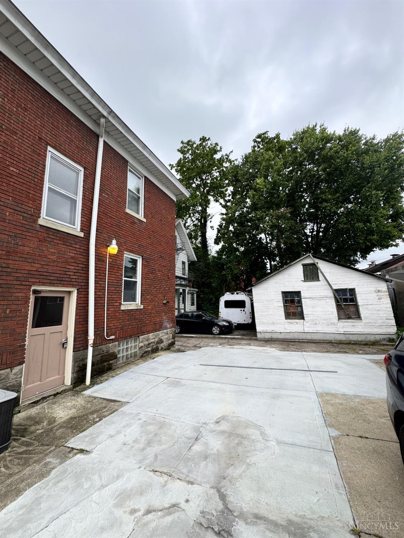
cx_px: 202
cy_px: 269
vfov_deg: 102.1
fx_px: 218
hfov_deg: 85.7
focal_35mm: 14
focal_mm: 2.22
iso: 40
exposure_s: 1/362
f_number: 2.2
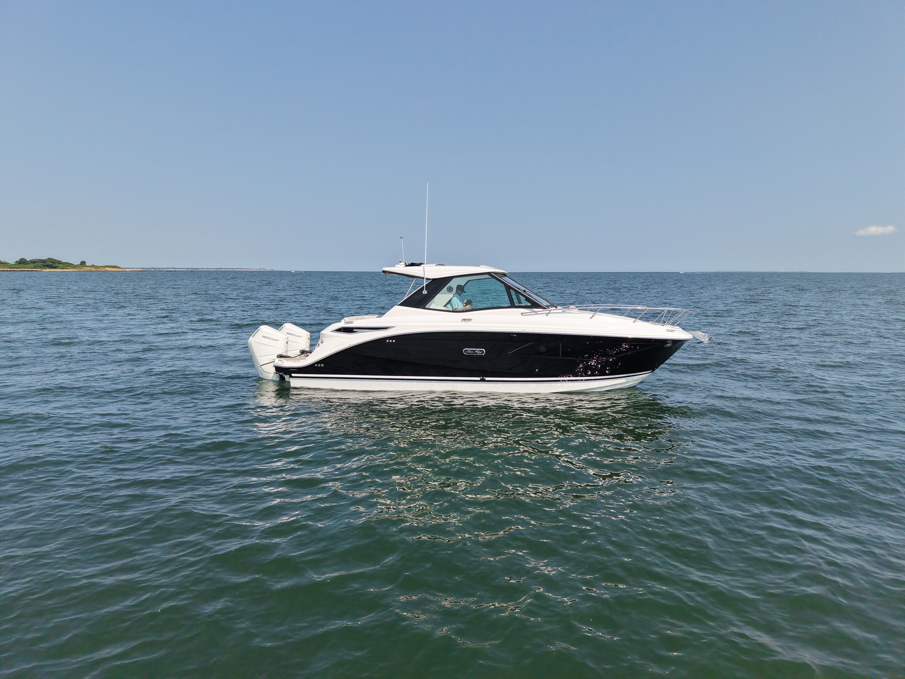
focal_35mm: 24
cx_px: 452
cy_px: 340
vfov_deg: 56.8
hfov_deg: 71.6
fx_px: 627
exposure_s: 1/320
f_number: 1.8
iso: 100
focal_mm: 8.67
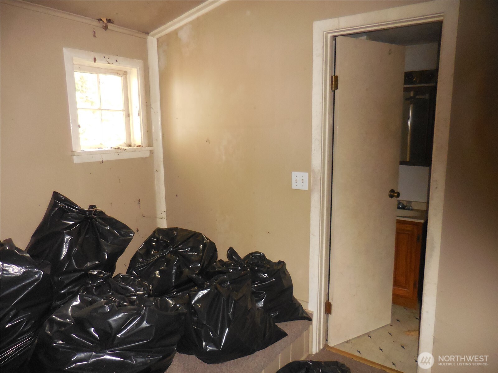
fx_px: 360
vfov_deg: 54.9
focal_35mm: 25
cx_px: 249
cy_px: 186
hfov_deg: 69.4
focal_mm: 4.5
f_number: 3.3
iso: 560
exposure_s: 1/25
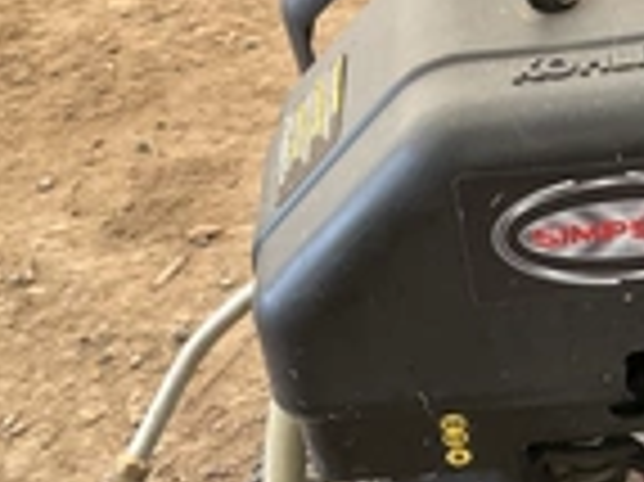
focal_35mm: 81
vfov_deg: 18.2
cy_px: 293
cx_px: 748
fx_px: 1506
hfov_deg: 22.5
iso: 64
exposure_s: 1/122
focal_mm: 3
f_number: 1.8
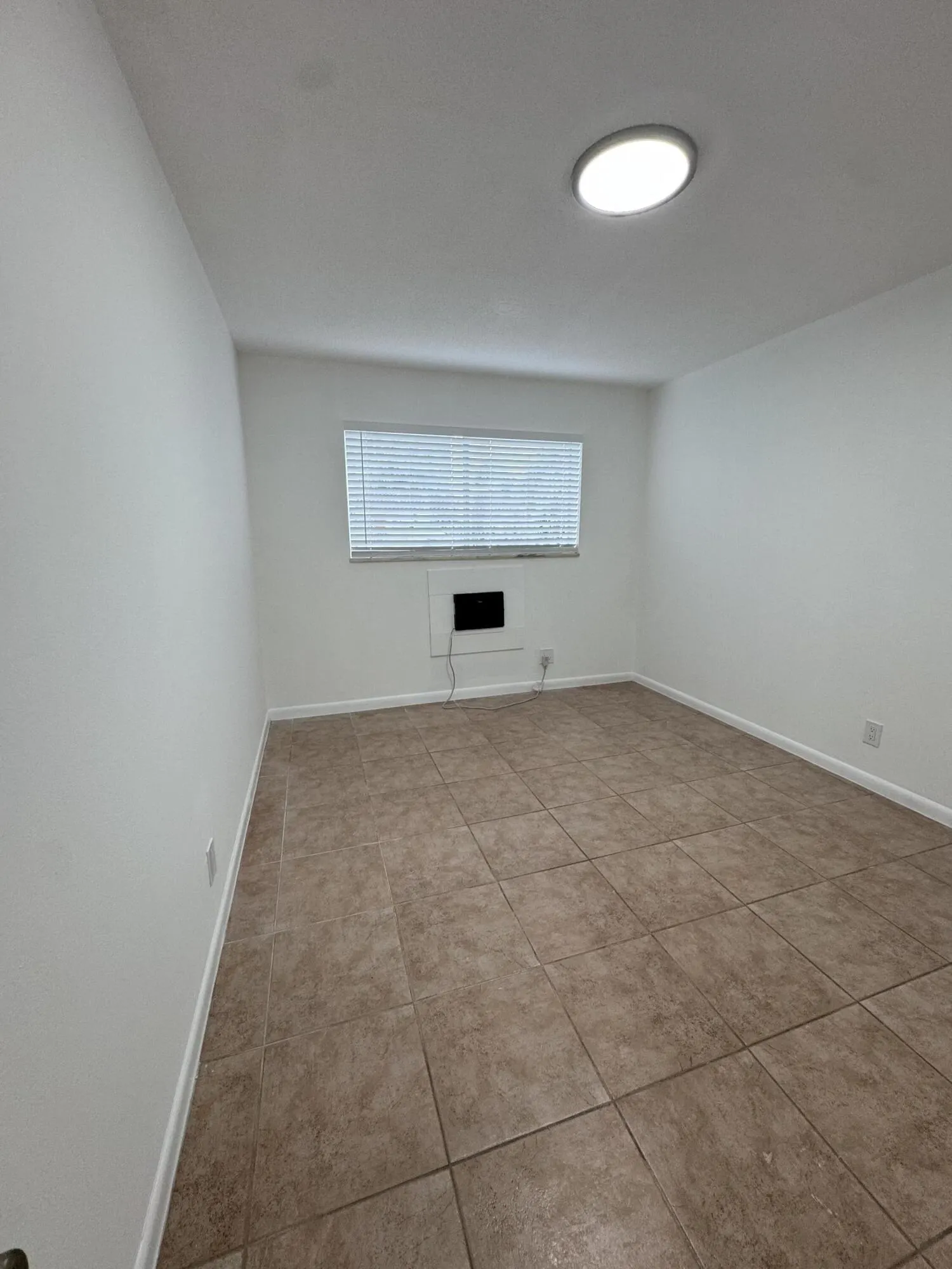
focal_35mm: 14
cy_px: 634
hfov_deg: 85.7
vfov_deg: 102.1
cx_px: 476
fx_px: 513
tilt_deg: -10.5
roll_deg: +0.4
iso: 125
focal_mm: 2.22
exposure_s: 1/120
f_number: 2.2
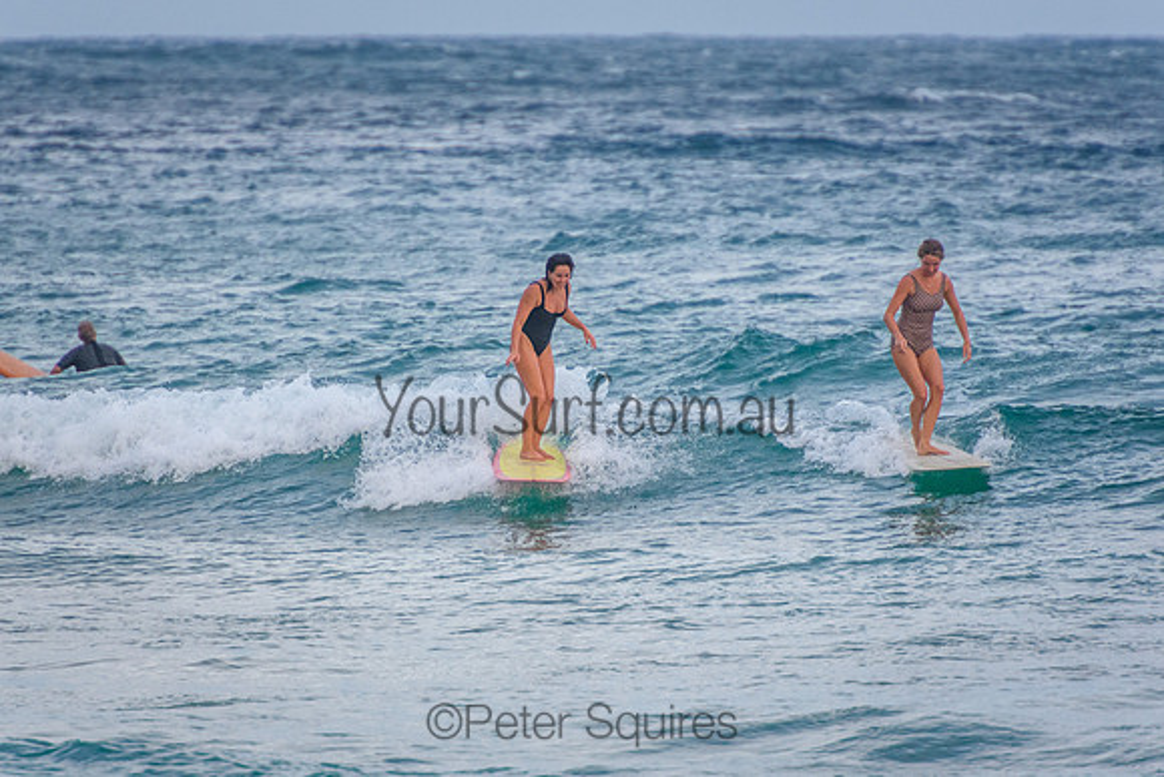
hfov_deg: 3.4
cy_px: 388
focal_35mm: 615
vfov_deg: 2.2
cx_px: 582
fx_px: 19882
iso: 720
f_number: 5.6
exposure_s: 1/1600
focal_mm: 400
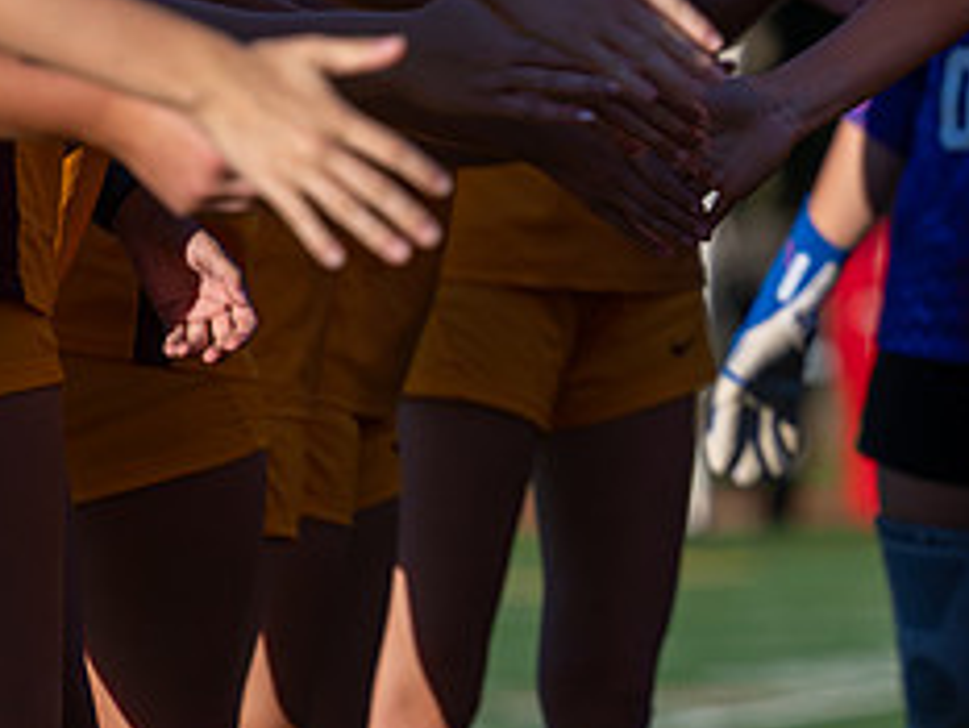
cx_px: 998
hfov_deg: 3.9
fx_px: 14144
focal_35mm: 505
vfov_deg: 2.9
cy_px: -161
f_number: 2.8
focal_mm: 125
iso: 80
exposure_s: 1/2000
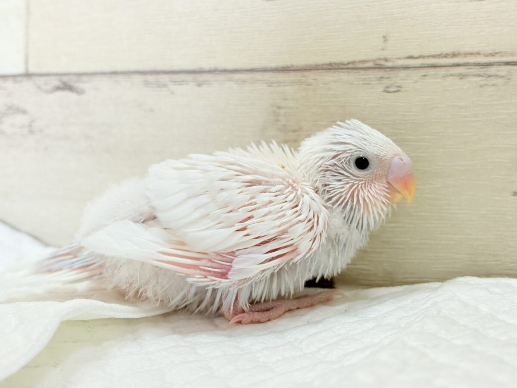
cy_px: 194
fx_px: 777
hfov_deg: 36.8
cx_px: 258
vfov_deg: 28.0
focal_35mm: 52
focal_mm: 5.96
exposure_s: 1/50
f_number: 1.6
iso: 50
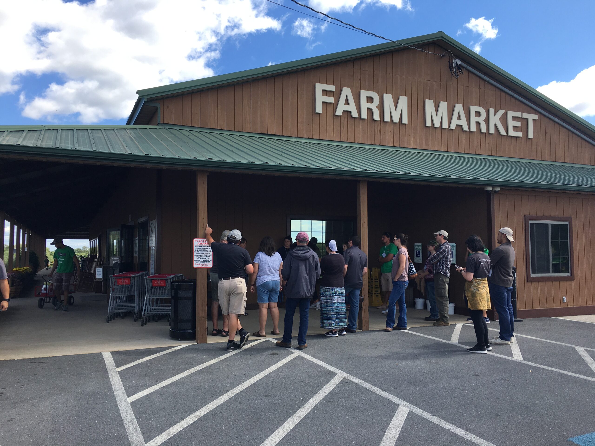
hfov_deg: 61.7
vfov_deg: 48.2
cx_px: 298
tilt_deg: +5.3
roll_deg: -1.5
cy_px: 223
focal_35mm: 29
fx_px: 498
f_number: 2.2
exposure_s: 1/818
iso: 25
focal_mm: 4.15
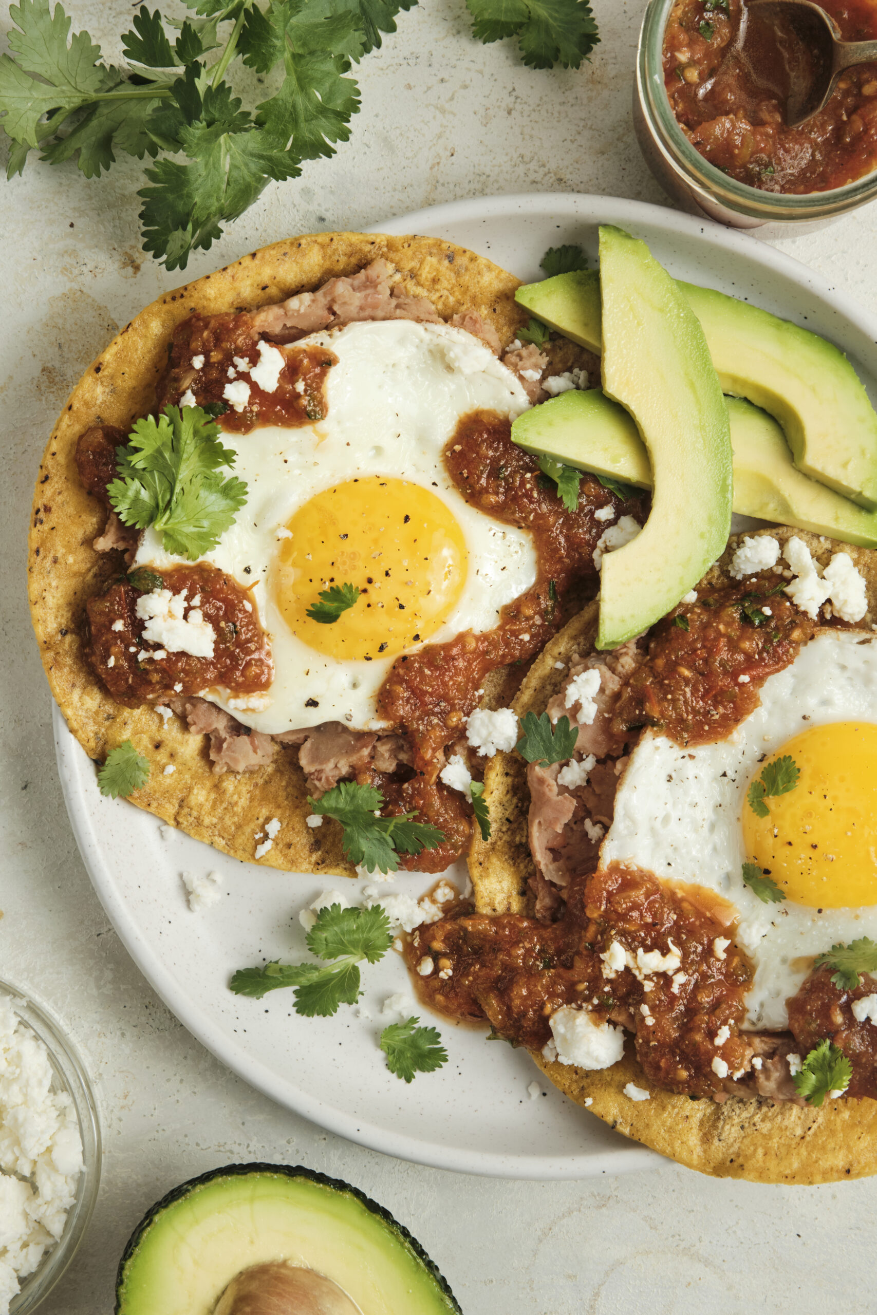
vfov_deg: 25.4
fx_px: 2923
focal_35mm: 80
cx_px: 438
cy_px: 658
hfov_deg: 17.1
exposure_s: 1/100
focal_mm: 53.2
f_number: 9
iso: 200
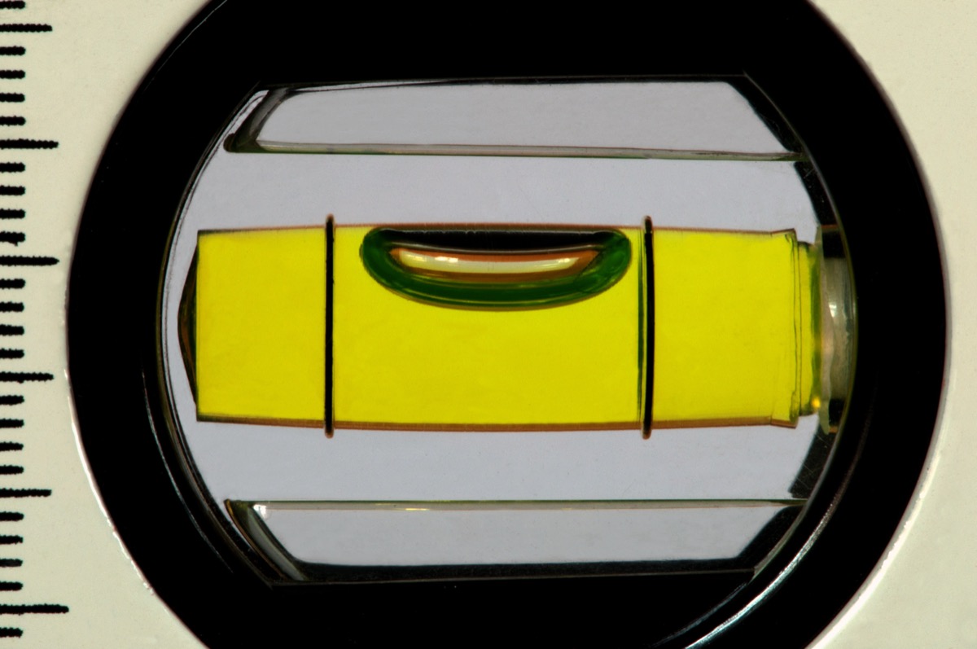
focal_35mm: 158
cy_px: 324
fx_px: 4269
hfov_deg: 13.1
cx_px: 488
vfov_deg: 8.7
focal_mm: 105
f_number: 40
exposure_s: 2.5
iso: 200
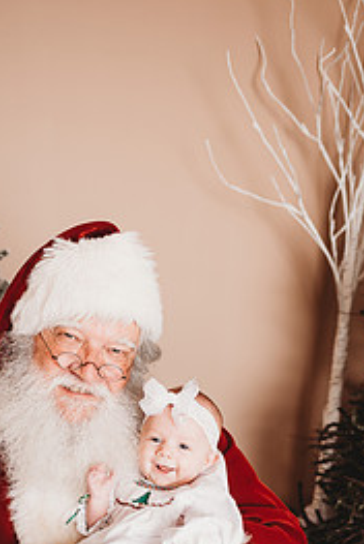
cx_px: 105
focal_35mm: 41
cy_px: 461
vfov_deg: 44.2
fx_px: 620
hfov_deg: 32.3
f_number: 2.5
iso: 100
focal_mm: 24
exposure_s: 1/160
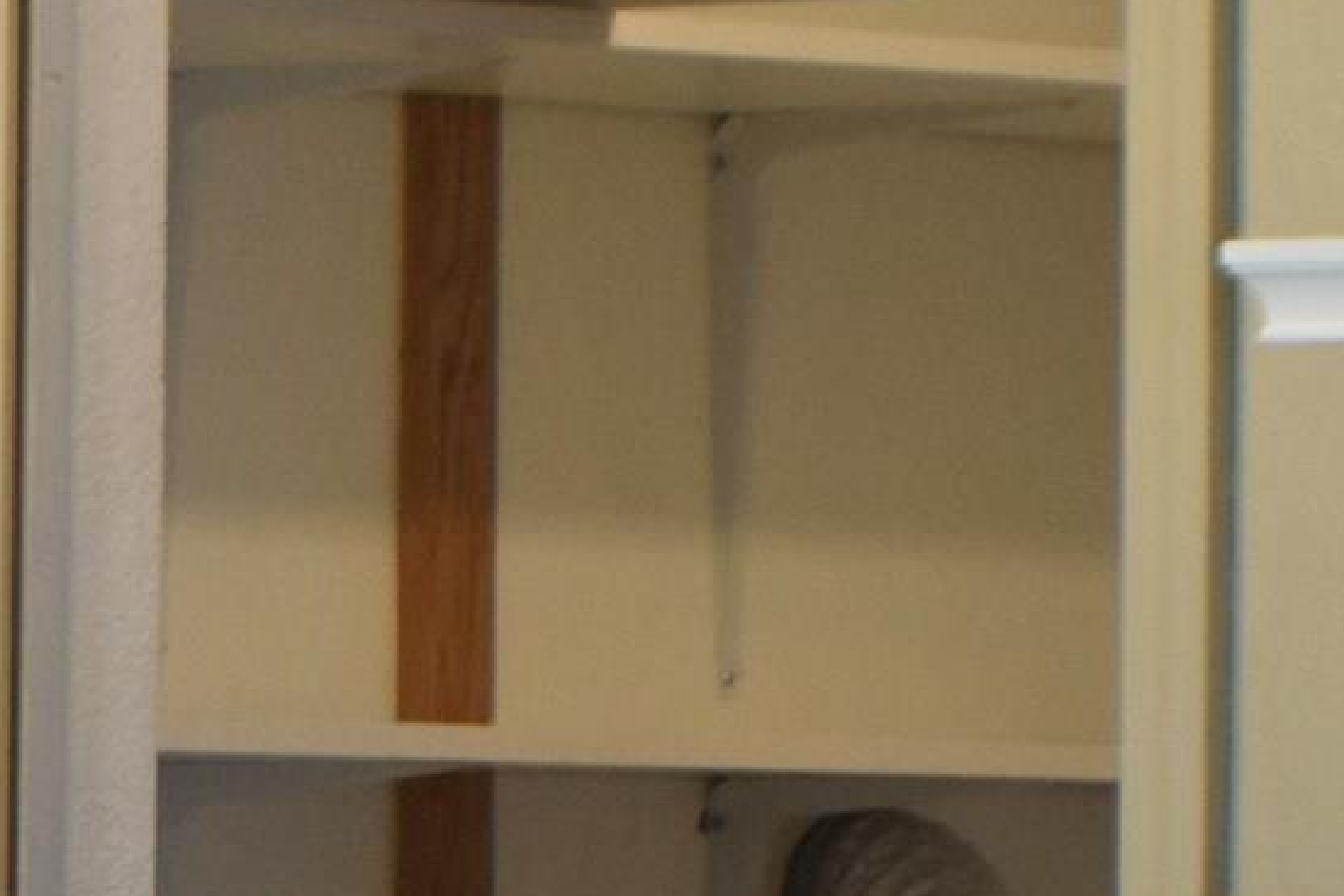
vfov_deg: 3.0
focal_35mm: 459
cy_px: 1273
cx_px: -1332
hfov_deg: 4.4
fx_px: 17126
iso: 1250
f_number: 5.6
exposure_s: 1/60
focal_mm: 55
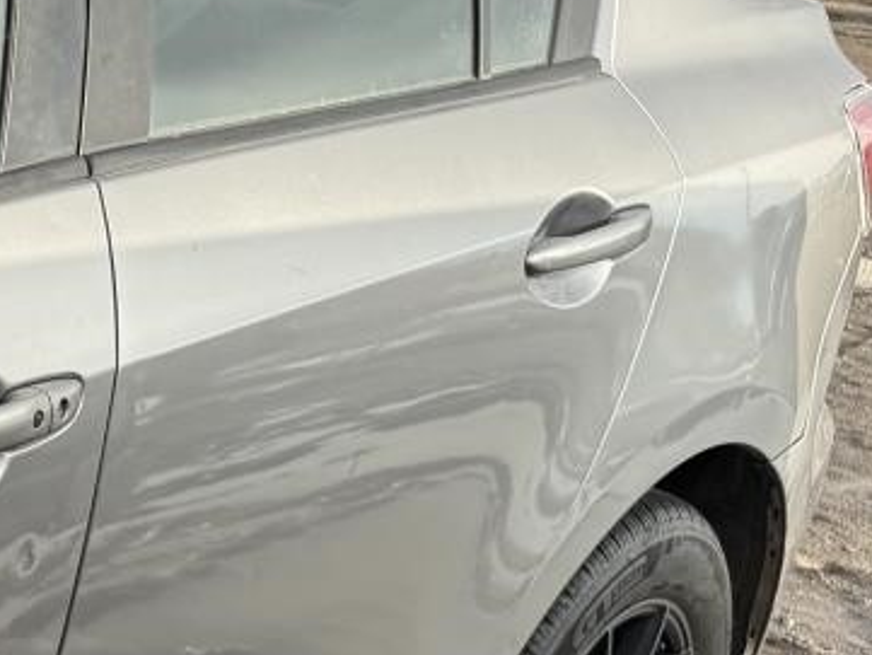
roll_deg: -5.2
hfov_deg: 19.1
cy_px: 696
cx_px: -568
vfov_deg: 16.9
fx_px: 2142
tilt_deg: -23.2
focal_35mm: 85
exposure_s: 1/1385
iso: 80
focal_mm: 6.76
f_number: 1.78
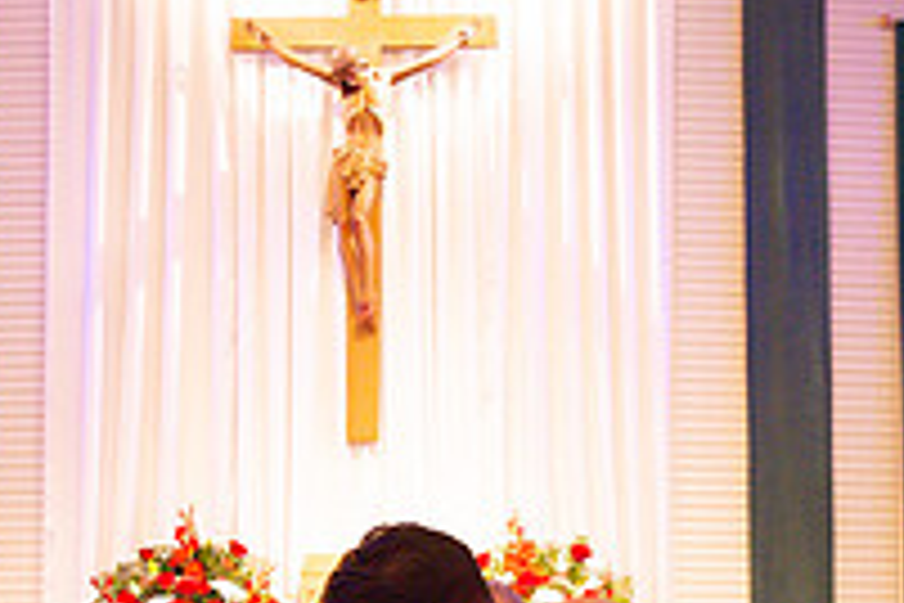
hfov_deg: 20.8
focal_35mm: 98
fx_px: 2461
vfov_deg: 13.7
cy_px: 644
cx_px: 378
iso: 1250
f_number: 4.5
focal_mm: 34
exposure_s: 1/60
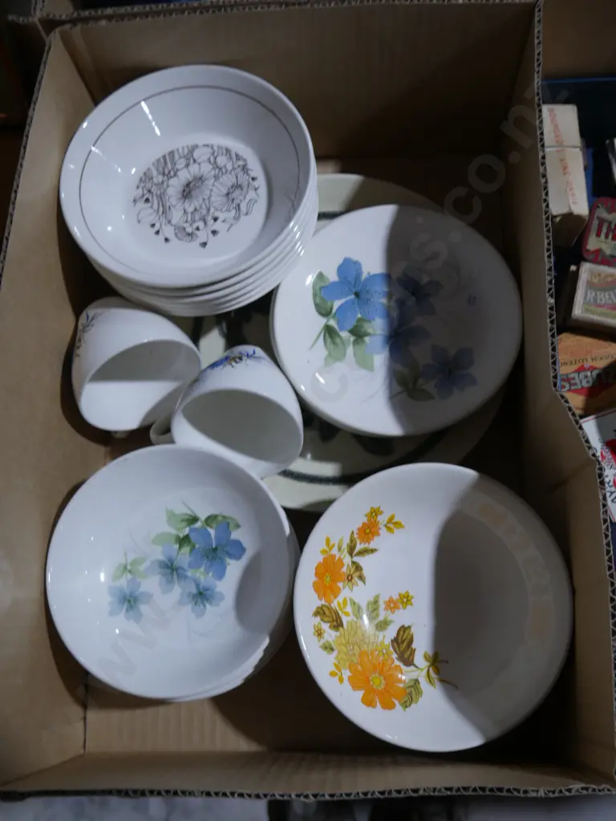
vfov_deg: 56.8
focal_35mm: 32
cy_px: 410
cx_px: 308
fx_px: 759
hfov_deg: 44.2
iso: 200
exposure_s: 1/60
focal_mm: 16
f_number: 3.6
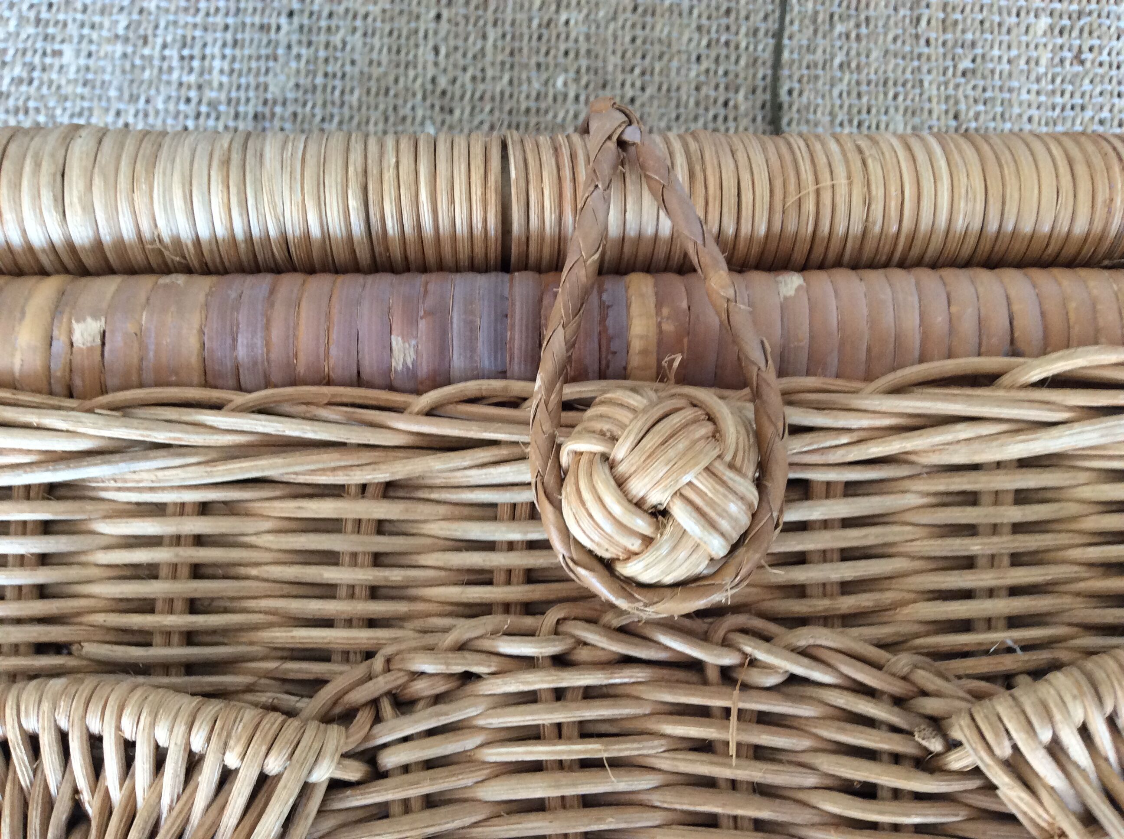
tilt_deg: -82.8
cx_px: 562
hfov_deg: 56.9
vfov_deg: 44.1
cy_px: 420
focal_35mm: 32
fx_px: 1038
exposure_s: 1/25
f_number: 2.4
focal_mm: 3.3
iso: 100
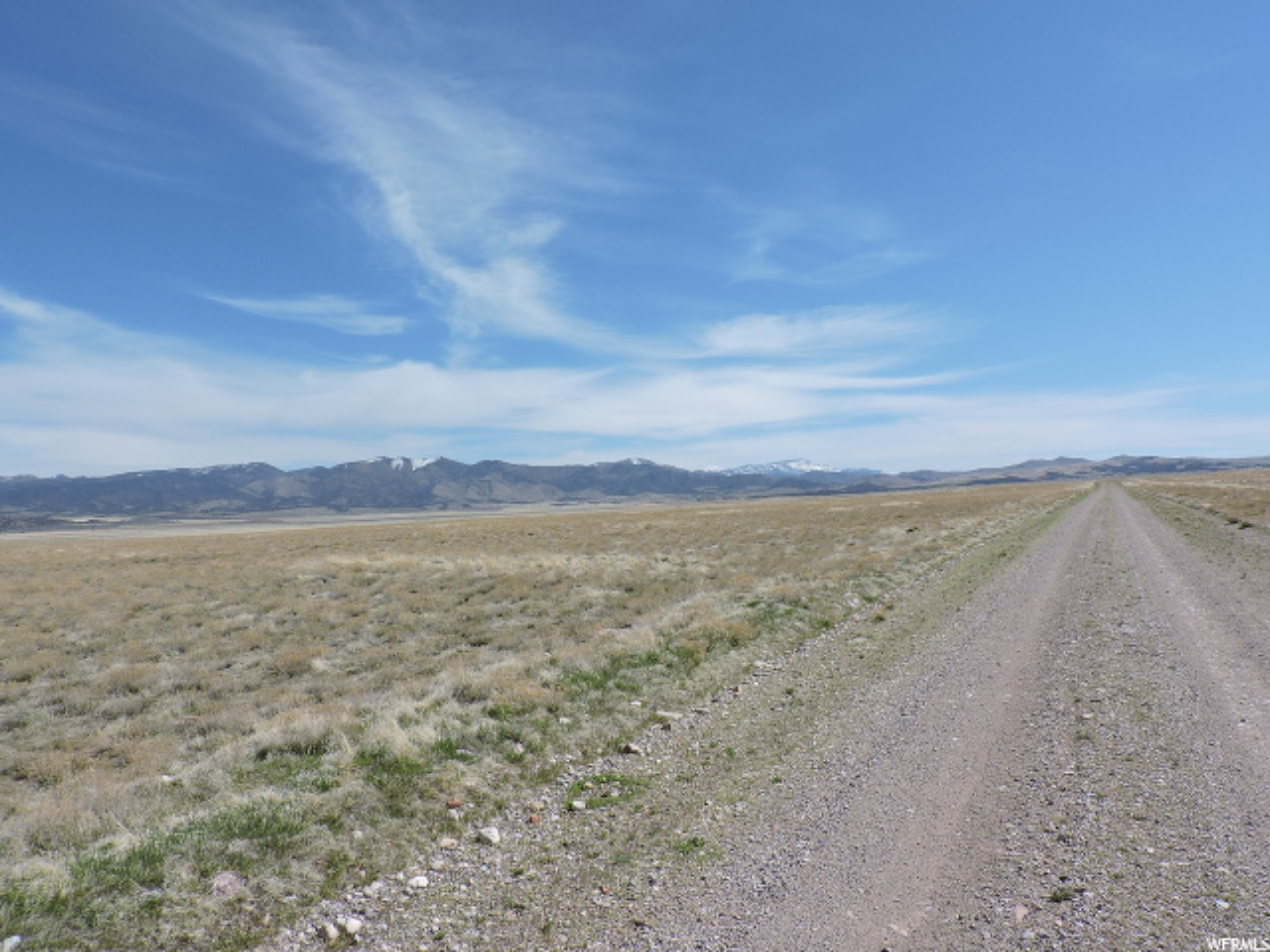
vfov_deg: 56.8
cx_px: 635
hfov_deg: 71.6
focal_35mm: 24
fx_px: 881
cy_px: 476
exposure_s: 1/1000
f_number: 4.2
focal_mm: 4.3
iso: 100
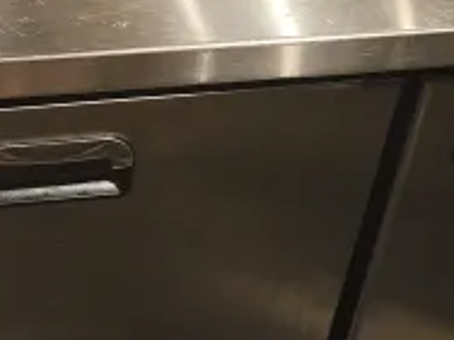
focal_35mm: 98
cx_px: -106
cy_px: -195
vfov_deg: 14.0
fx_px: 1285
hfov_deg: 18.8
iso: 320
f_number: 1.65
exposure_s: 1/120
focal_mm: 6.18
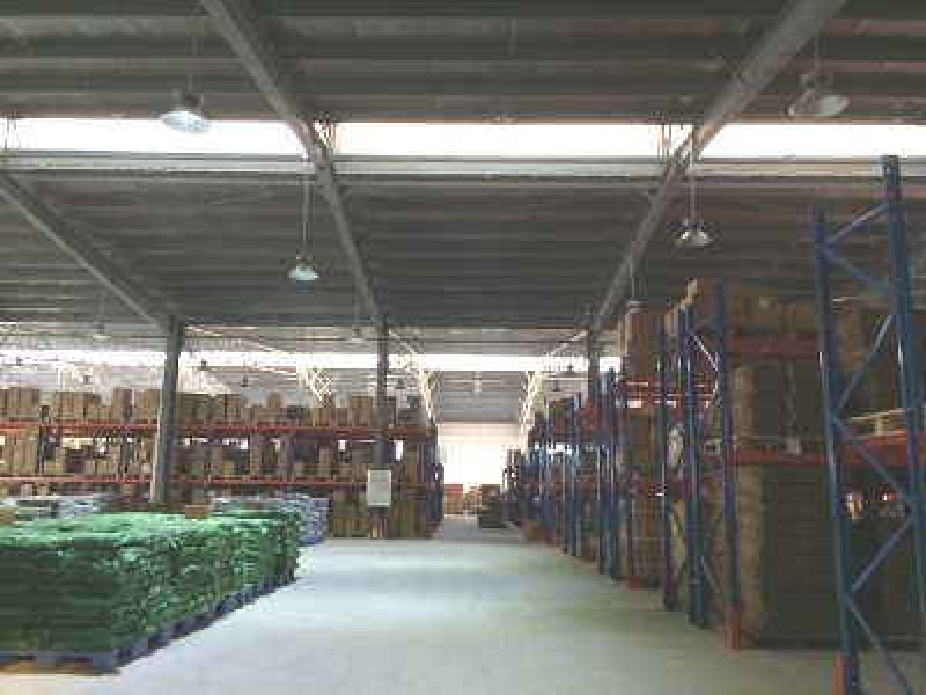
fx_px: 776
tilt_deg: +9.7
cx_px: 463
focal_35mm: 29
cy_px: 348
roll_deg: -1.7
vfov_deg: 48.2
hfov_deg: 61.7
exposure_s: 1/30
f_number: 2.2
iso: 200
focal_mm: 4.15
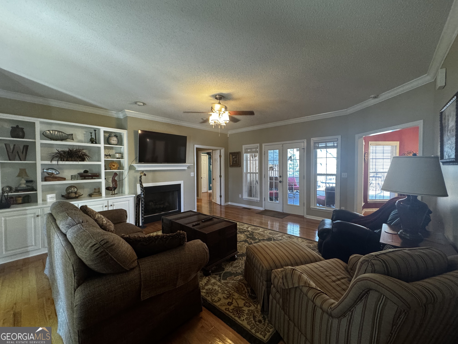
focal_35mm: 14
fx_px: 185
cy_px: 172
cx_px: 229
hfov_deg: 102.1
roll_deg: -0.1
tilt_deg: -1.7
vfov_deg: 85.7
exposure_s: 1/60
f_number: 2.2
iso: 640
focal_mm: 2.22
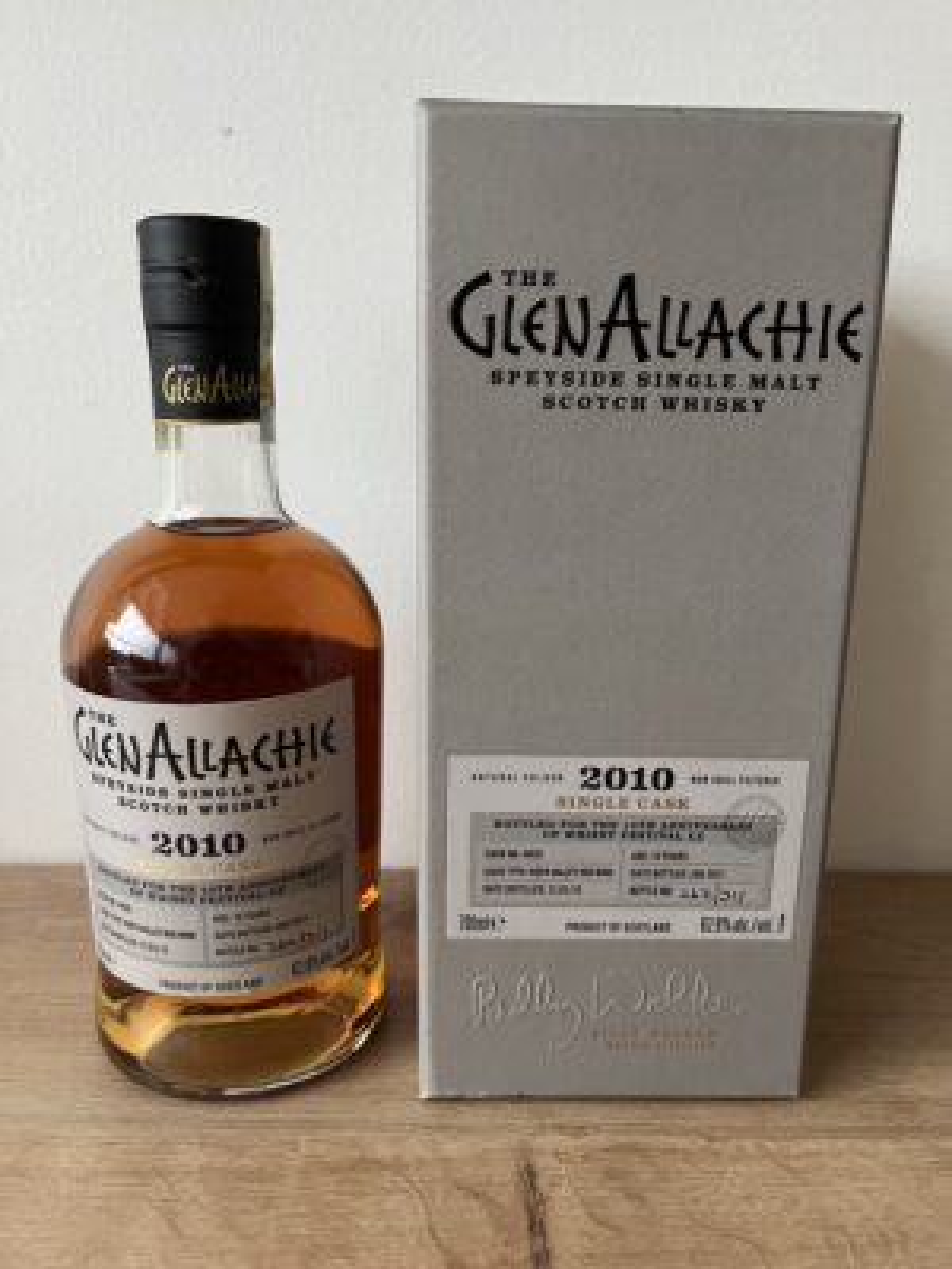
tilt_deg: -14.2
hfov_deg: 53.1
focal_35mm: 26
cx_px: 476
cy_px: 634
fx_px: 953
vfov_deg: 67.3
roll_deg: +0.0
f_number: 1.6
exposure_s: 1/60
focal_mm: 5.1
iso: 400
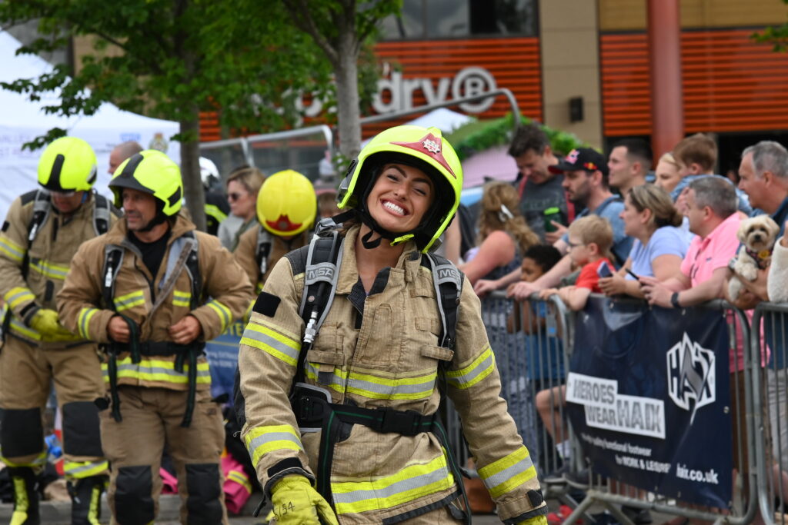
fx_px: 4269
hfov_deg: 10.5
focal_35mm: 195
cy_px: 262
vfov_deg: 7.0
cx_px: 394
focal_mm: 130
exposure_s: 1/640
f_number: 9
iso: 500
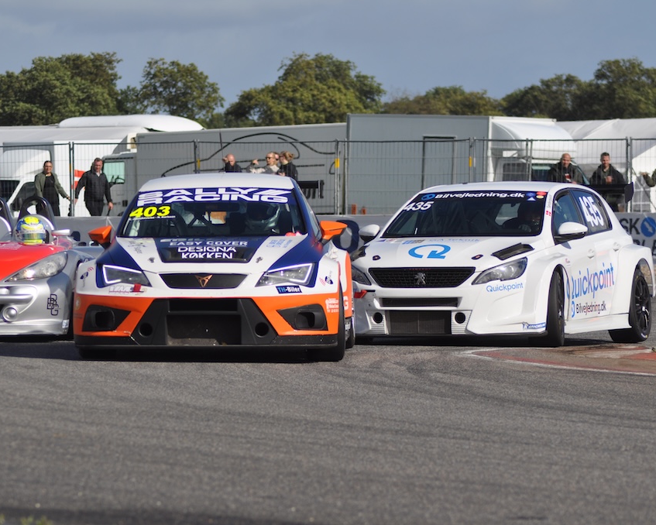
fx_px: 5612
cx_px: 302
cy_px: 262
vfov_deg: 5.4
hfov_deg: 6.7
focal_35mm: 289
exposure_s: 1/2000
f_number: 5.6
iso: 200
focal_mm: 170
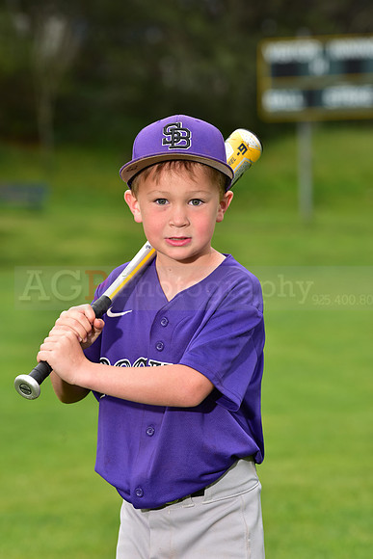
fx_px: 2718
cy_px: 280
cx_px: 186
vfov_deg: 11.7
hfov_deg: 7.9
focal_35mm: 175
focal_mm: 175
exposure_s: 1/250
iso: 400
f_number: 6.3
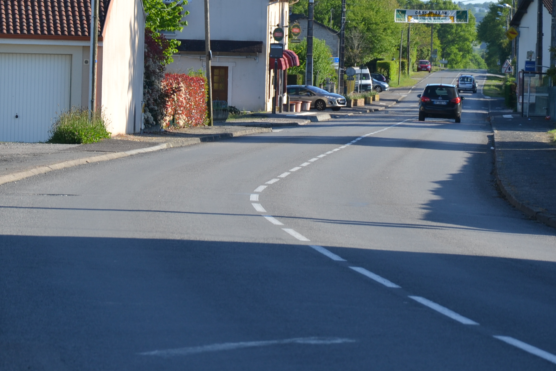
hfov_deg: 7.6
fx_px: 4168
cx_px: 234
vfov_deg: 5.1
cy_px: 58
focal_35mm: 270
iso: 100
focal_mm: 105
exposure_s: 1/200
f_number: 5.6
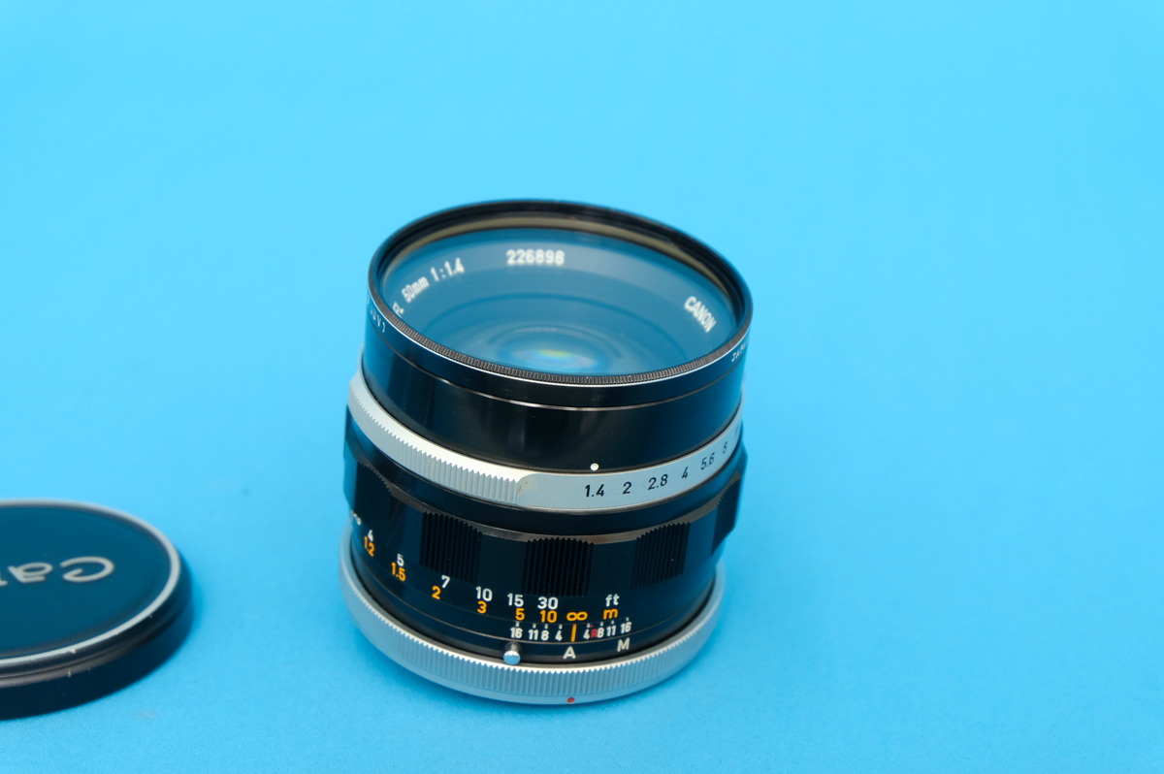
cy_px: 387
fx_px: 2423
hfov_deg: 27.0
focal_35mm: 75
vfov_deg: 18.2
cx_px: 582
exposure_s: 1/30
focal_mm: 50
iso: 400
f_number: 8
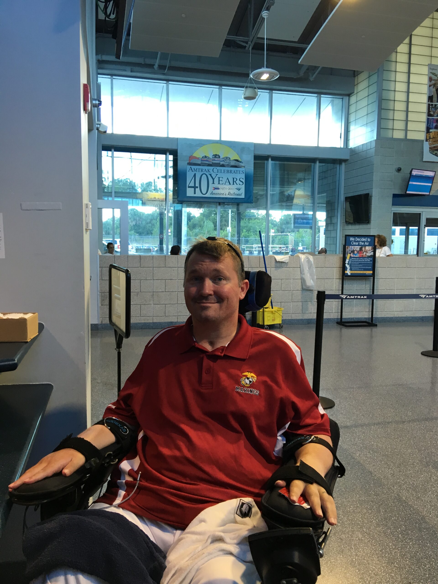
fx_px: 489
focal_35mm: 29
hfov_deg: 48.2
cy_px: 292
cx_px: 219
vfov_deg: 61.7
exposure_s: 1/30
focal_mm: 4.15
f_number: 2.2
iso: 32
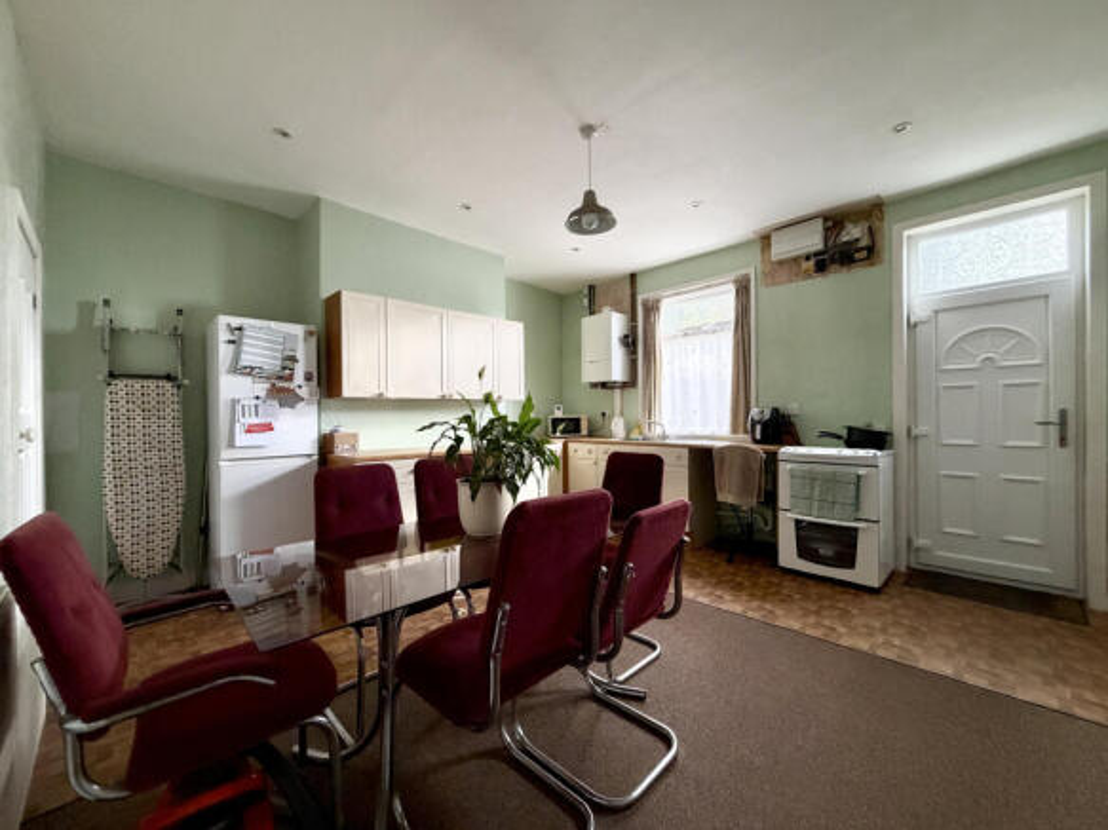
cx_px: 554
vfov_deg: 85.7
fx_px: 448
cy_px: 415
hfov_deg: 102.1
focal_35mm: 14
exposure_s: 1/60
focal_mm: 2.22
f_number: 2.2
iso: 500
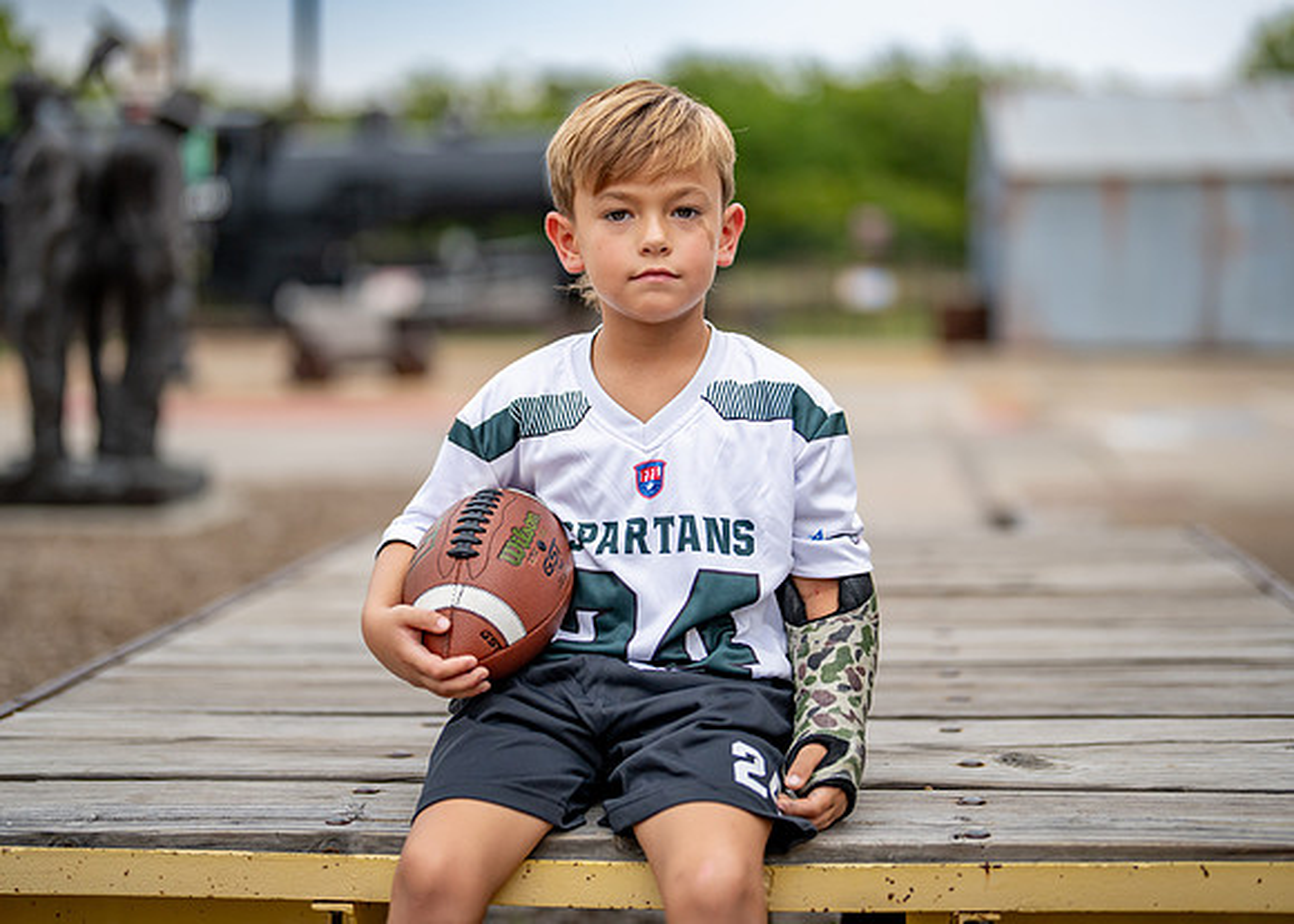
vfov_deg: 25.2
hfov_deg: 34.8
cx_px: 662
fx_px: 2067
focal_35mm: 56
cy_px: 432
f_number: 1.2
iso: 250
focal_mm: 50
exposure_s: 1/2000
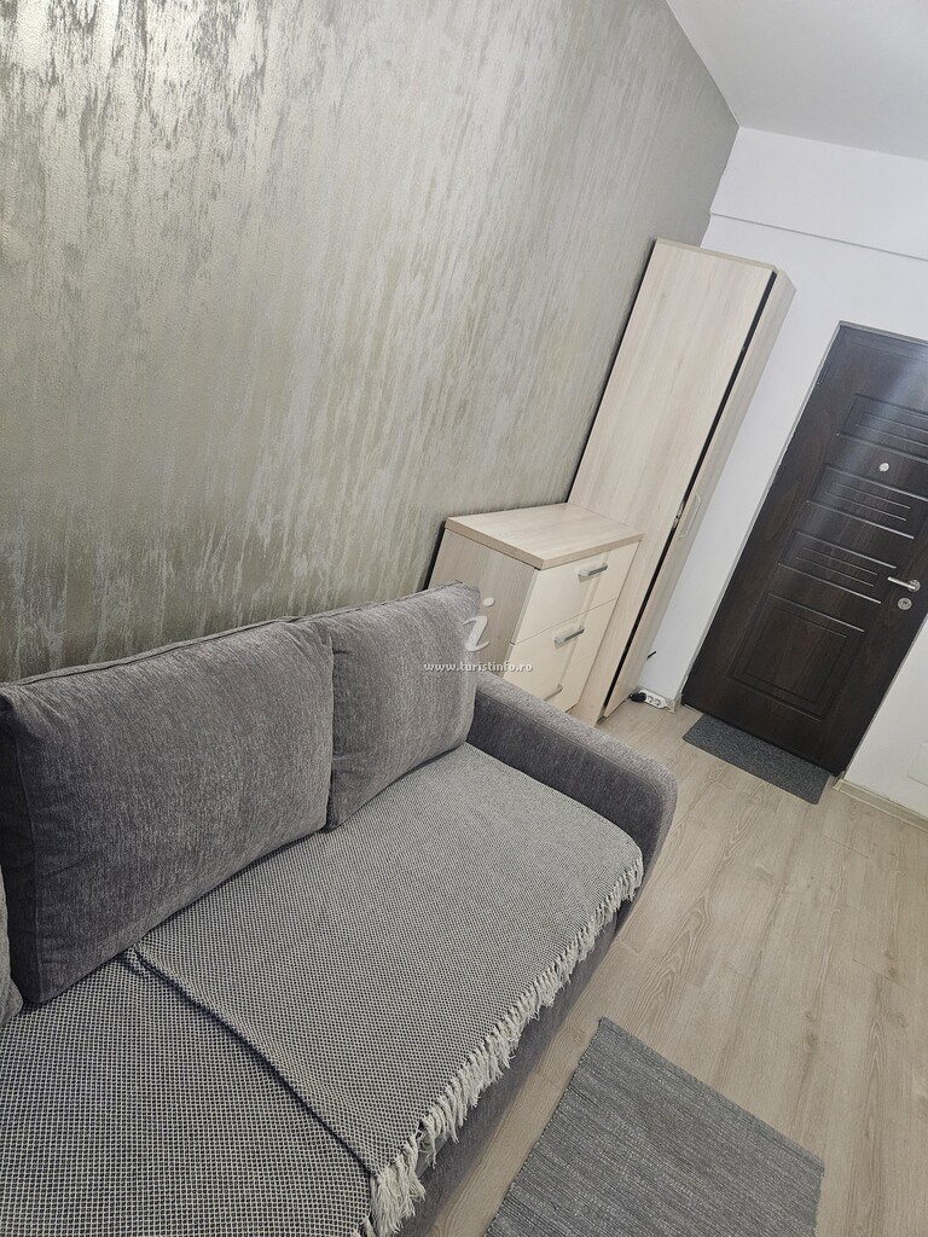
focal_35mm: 23
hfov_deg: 58.9
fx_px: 822
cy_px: 618
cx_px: 464
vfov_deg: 73.9
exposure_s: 1/100
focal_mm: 5.4
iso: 1000
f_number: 1.8
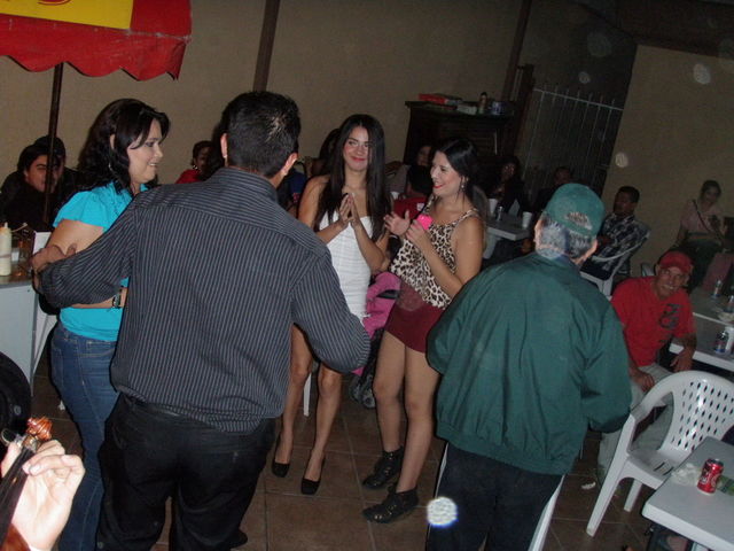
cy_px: 276
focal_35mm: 38
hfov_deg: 49.0
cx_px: 367
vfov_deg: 37.7
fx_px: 806
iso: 320
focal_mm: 6.7
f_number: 3.5
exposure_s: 1/30
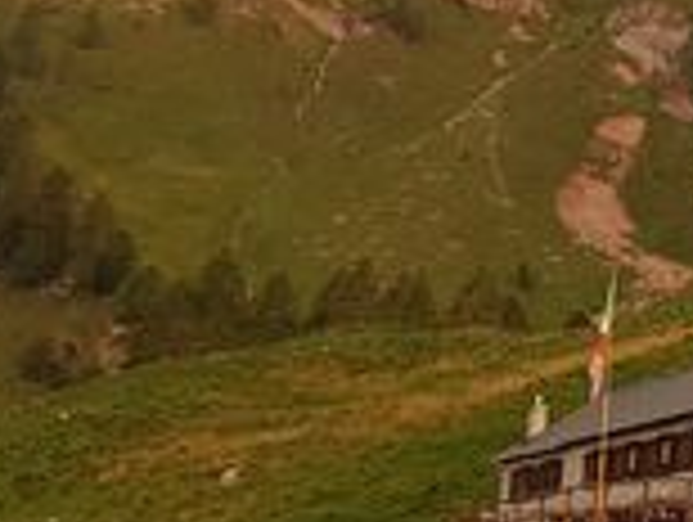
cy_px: -18
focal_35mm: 101
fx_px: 2025
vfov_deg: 14.4
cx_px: 1102
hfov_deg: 17.1
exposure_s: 1/109
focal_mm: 4.2
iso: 40
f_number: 1.7
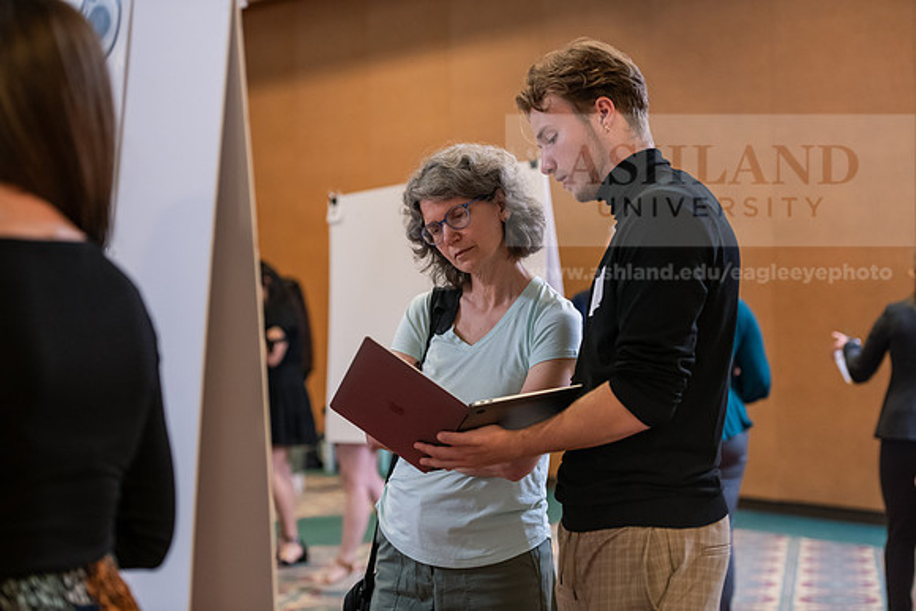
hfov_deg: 25.4
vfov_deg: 17.1
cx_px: 458
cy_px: 306
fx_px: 2036
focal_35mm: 80
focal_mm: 80
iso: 2000
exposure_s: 1/200
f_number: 3.2
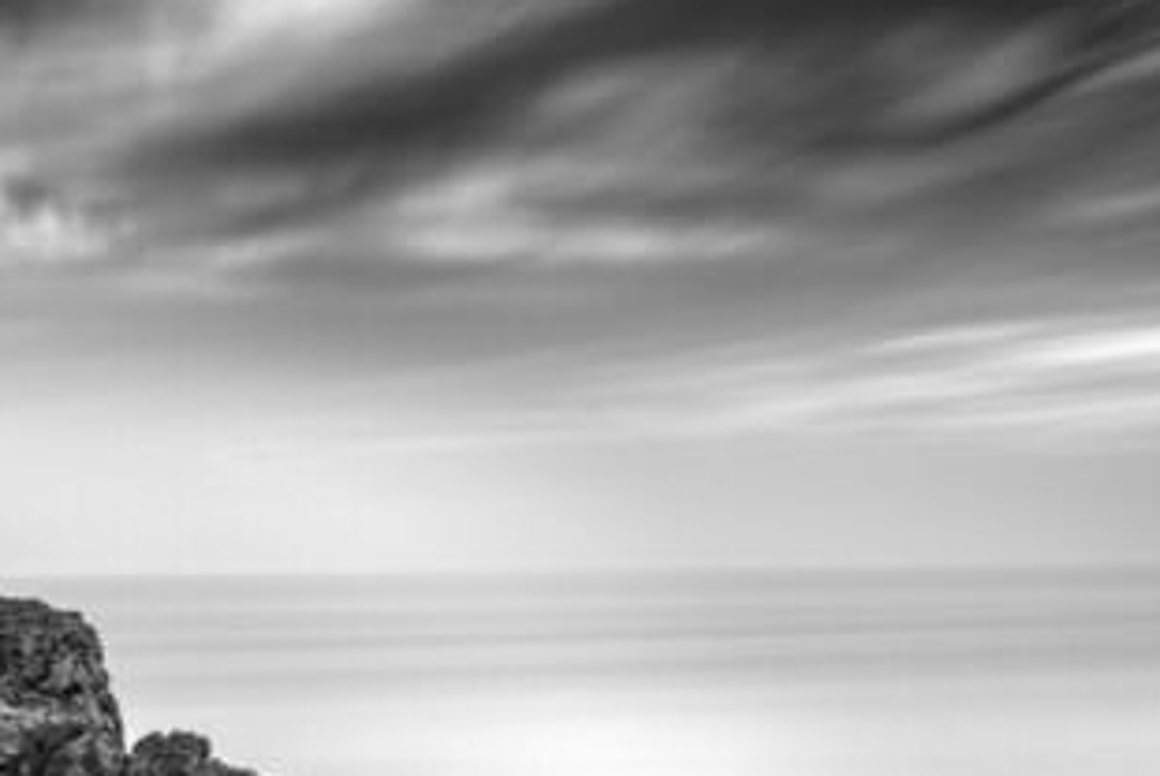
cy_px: 664
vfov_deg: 17.1
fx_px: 2548
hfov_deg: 24.7
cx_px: 62
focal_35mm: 79
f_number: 9
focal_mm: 41
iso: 50
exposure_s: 173
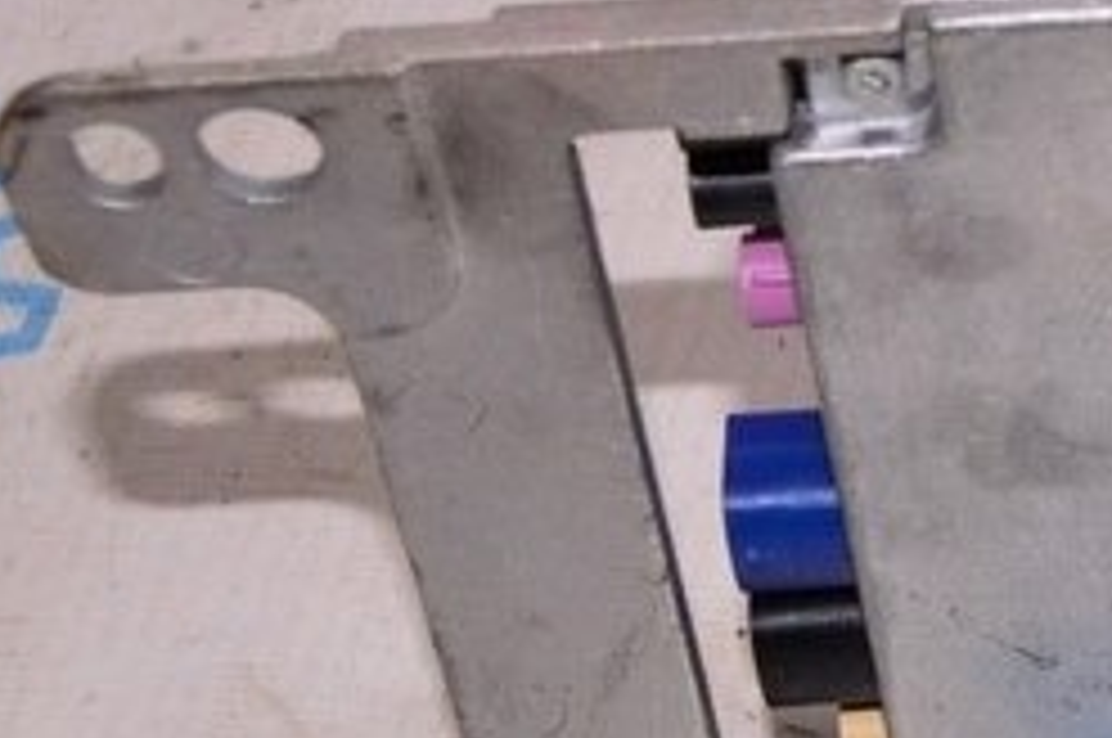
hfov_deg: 11.1
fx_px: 5368
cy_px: 632
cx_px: 1976
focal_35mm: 174
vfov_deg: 7.9
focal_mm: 28
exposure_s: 1/200
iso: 1600
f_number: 8
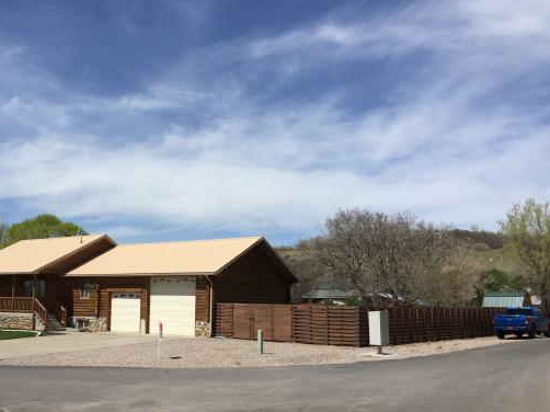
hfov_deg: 49.6
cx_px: 205
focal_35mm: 37
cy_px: 239
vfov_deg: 38.5
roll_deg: -1.9
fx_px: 588
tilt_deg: +6.9
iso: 32
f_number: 2.2
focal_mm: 4.15
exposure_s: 1/3968
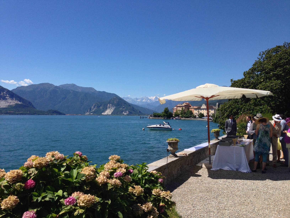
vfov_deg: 42.9
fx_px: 276
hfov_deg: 55.4
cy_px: 109
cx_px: 145
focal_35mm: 33
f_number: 2.4
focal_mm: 4.12
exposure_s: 1/1506
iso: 50
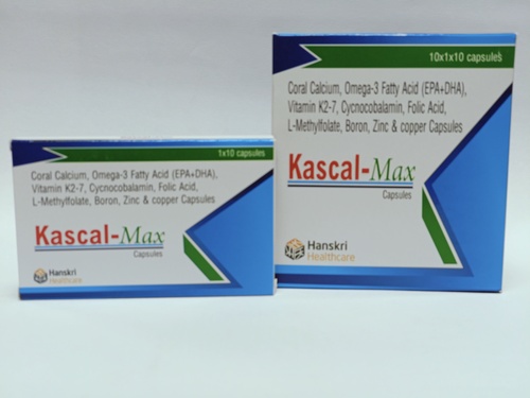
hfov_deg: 40.4
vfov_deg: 30.9
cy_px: 199
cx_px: 265
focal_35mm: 47
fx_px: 720
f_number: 2
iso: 359
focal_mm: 7.08
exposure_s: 1/50
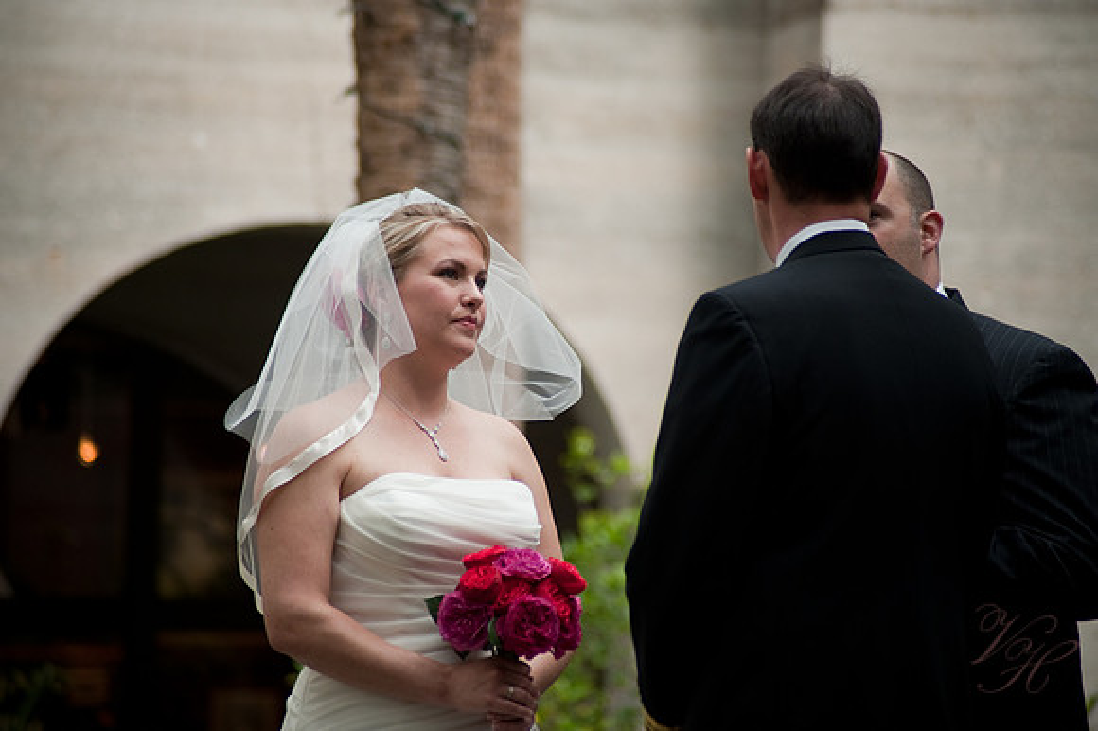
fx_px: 6096
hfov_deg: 10.3
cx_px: 549
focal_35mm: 200
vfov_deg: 6.9
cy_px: 366
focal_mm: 200
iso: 400
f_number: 5
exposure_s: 1/125
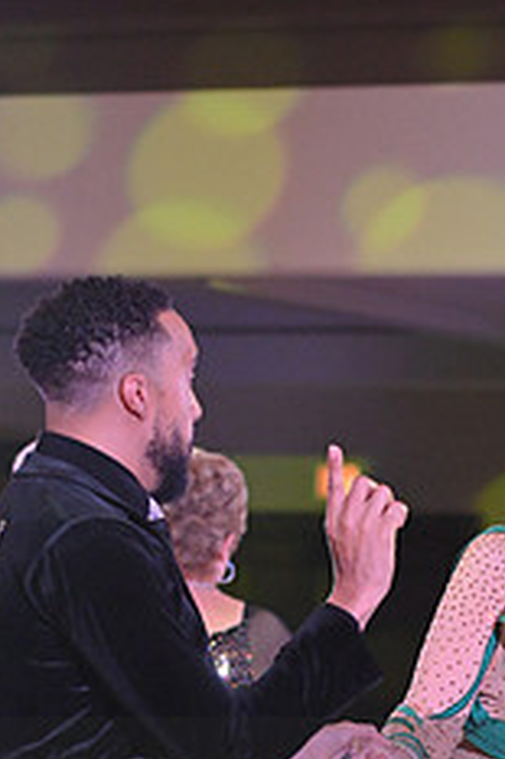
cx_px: 435
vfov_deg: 8.1
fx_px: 5352
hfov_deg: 5.4
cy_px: 827
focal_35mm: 254
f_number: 5
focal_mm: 102
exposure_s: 1/320
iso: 3200
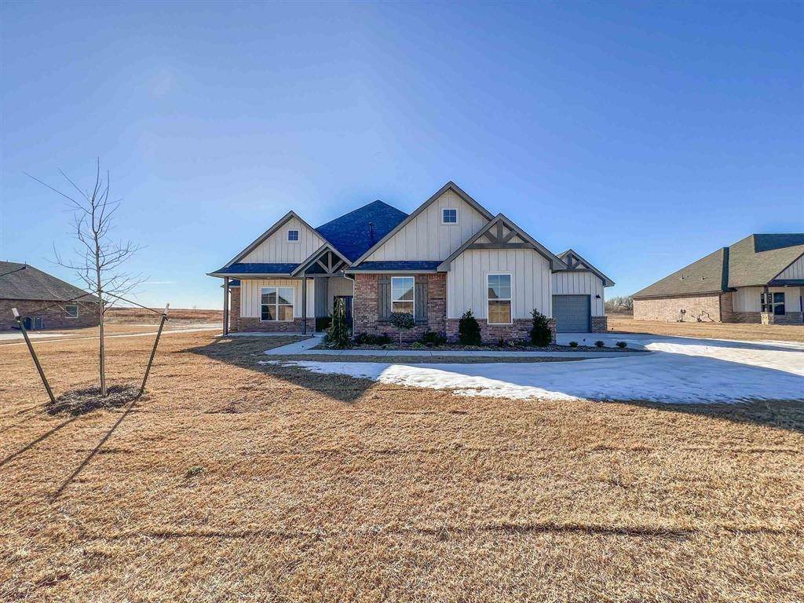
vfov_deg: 89.9
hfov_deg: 106.2
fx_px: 302
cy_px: 302
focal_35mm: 13
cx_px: 402
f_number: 1.8
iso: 32
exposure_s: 1/1100
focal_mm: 1.57
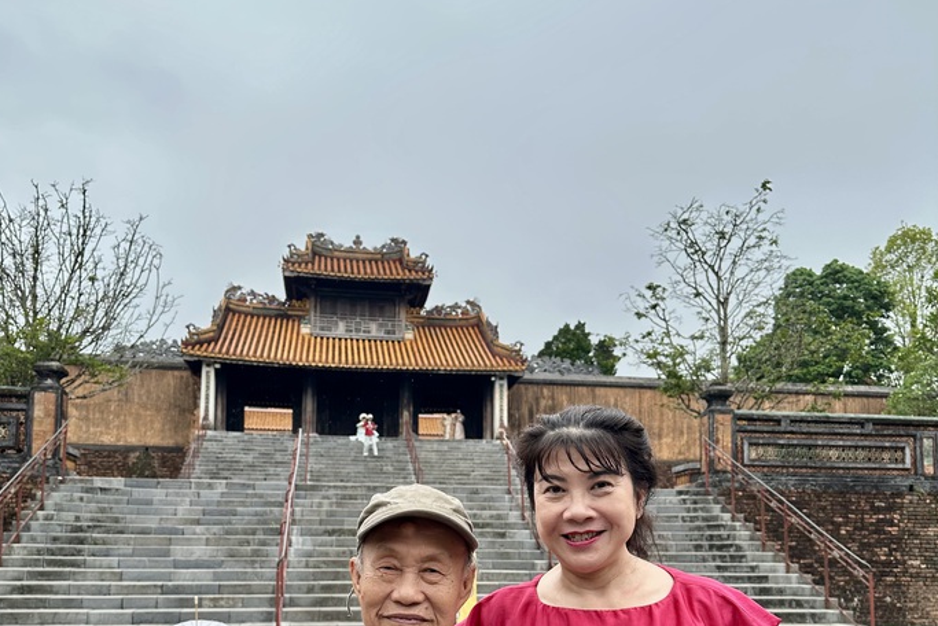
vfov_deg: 37.7
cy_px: 488
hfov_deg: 55.8
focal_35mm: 34
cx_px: 460
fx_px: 886
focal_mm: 6.86
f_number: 1.78
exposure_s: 1/704
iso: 80
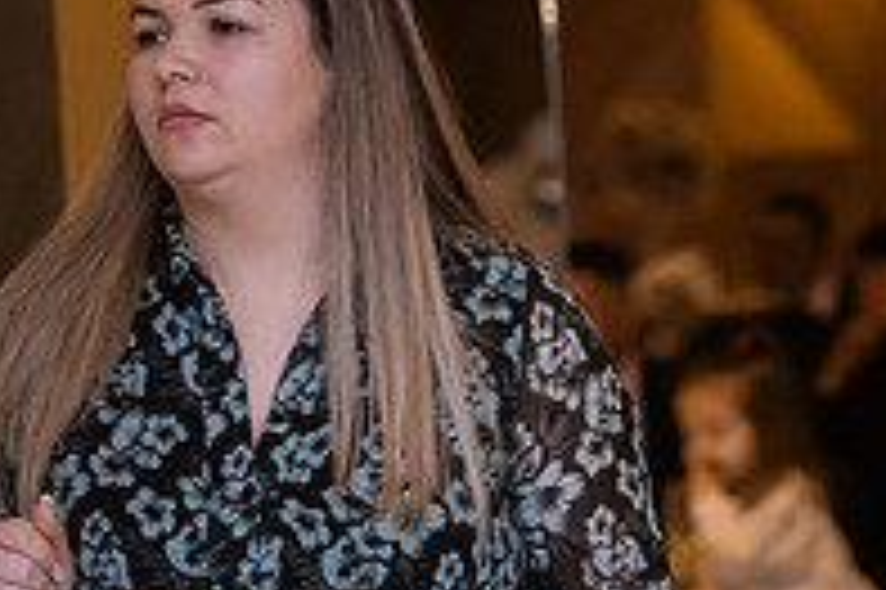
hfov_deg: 7.8
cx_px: 765
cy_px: 651
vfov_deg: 5.2
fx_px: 6516
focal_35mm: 265
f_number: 3.2
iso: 1600
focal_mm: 90
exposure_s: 1/160
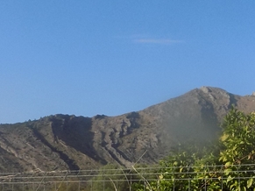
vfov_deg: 18.1
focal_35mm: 81
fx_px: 596
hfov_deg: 23.2
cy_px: 135
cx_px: 249
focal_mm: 4
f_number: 3.1
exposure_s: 1/1250
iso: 80
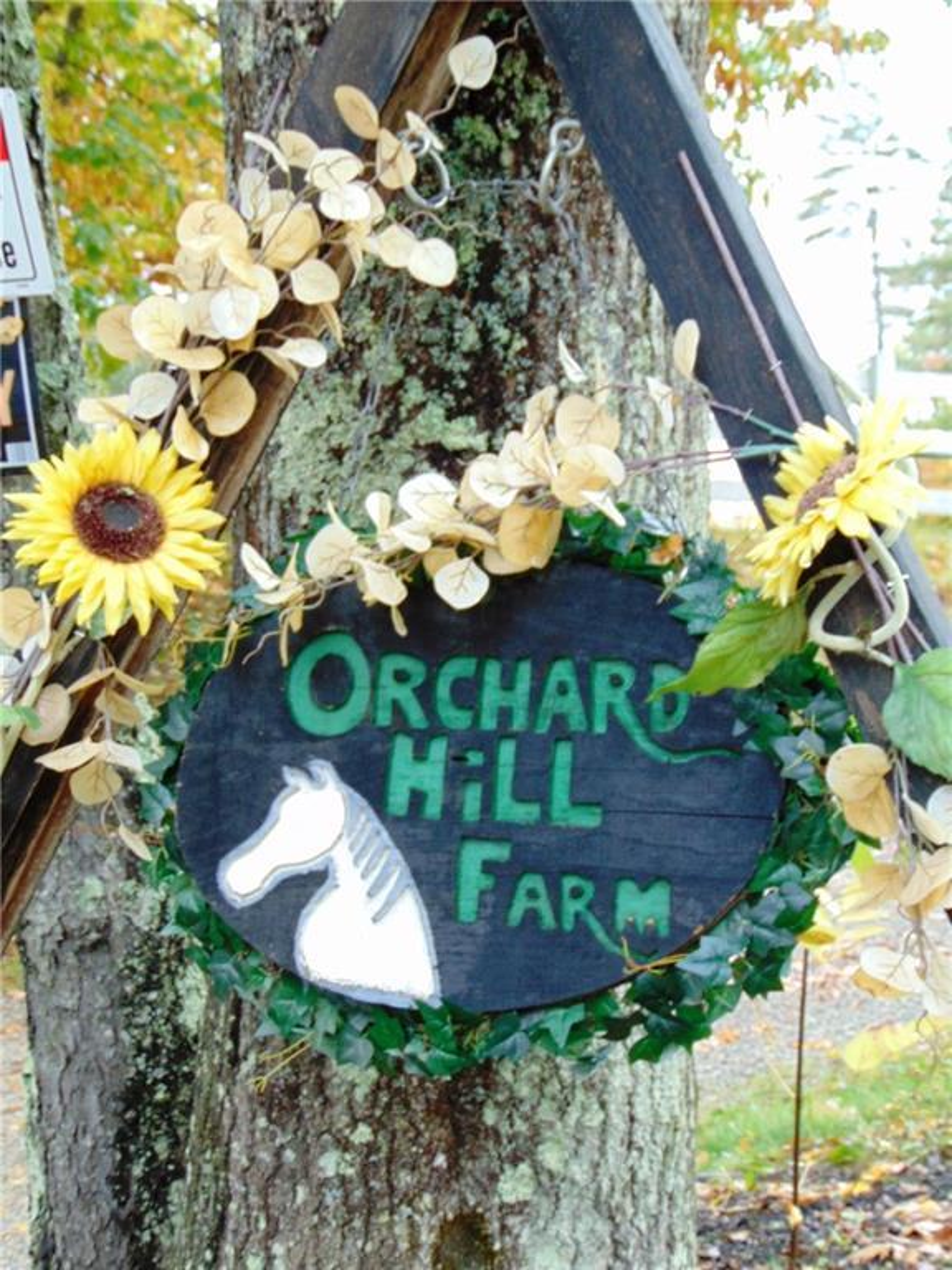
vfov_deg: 27.4
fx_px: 2603
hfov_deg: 20.7
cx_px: 476
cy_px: 635
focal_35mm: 71
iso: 80
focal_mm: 12.8
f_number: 3.7
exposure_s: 1/30
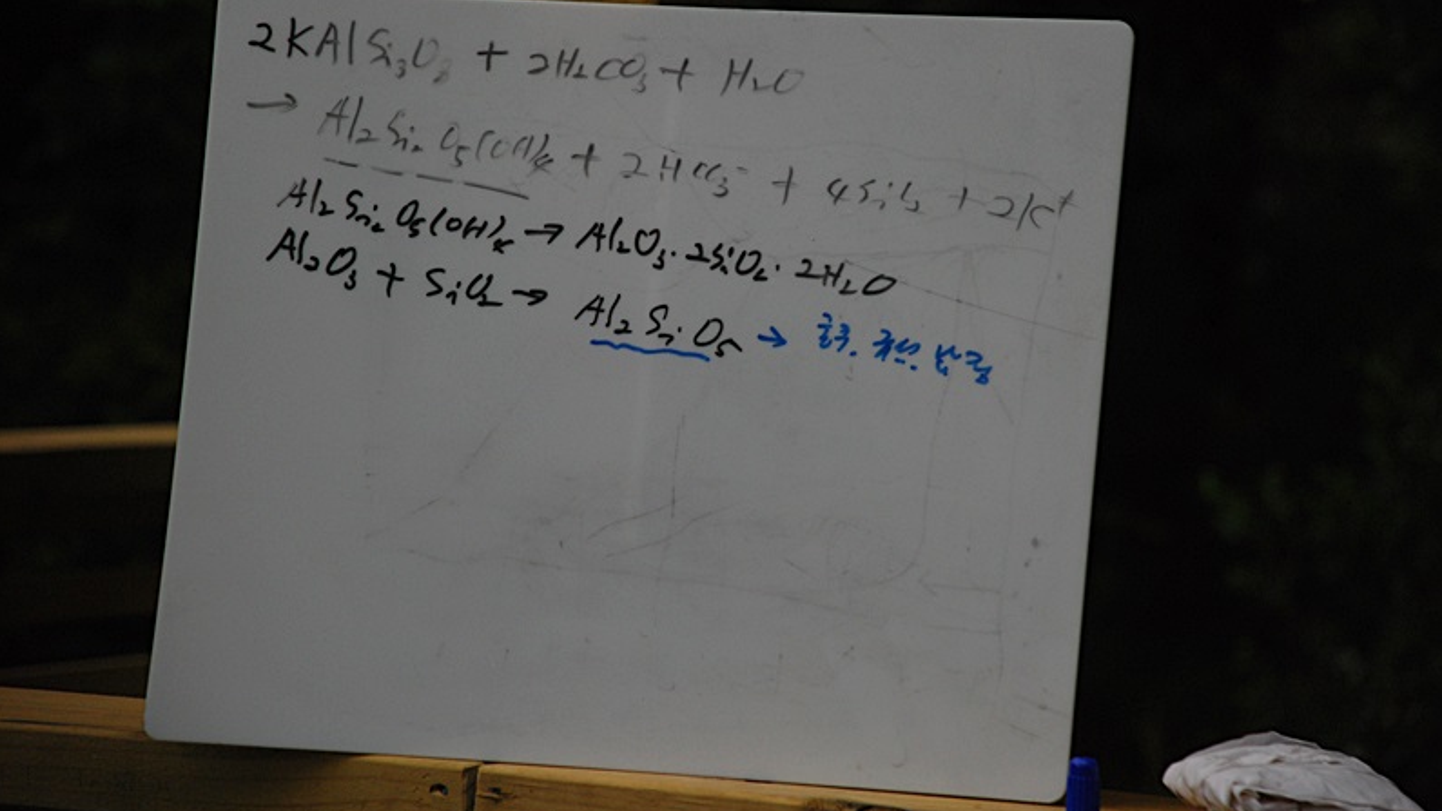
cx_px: 718
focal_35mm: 190
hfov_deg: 11.3
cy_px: 337
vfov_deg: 6.4
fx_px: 7264
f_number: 5.6
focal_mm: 120
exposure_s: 1/800
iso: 400
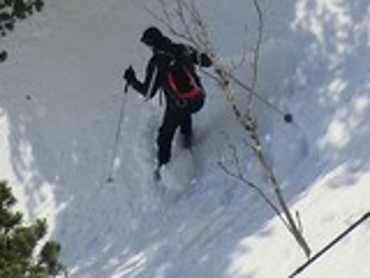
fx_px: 1283
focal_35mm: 120
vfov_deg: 12.2
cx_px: 243
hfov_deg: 16.4
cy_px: -19
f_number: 7.5
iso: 64
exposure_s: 1/500
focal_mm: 4.3
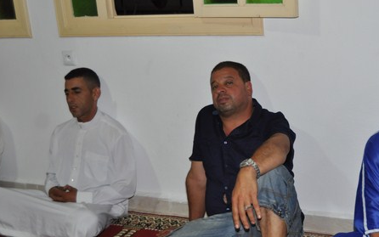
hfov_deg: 35.2
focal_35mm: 57
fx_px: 589
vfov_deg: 22.7
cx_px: 260
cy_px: 147
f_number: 4
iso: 800
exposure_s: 1/60
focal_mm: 26
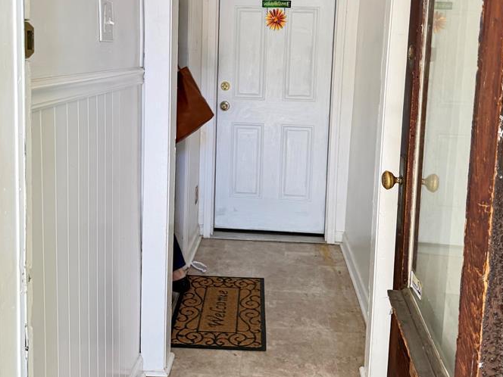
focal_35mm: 37
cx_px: 240
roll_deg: -0.9
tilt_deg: -5.8
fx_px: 538
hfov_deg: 50.1
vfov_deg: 38.1
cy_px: 114
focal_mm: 6.76
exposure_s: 1/66
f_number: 1.78
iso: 200
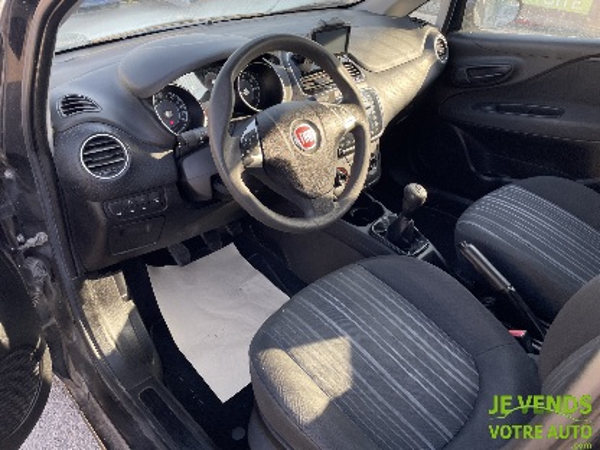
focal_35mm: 26
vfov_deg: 53.1
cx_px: 300
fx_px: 451
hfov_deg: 67.3
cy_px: 225
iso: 32
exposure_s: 1/331
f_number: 1.6
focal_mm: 4.2
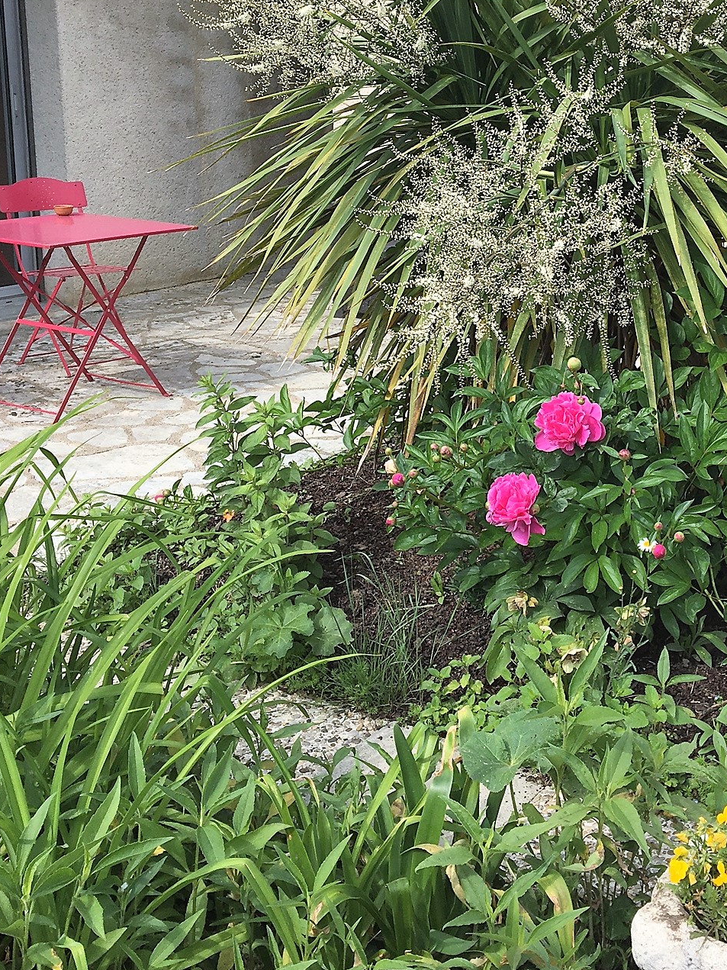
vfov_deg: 40.7
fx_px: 1288
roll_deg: -1.5
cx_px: 542
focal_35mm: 46
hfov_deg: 31.0
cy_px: 325
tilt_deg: -13.1
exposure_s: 1/1099
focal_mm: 4.15
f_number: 2.2
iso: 25
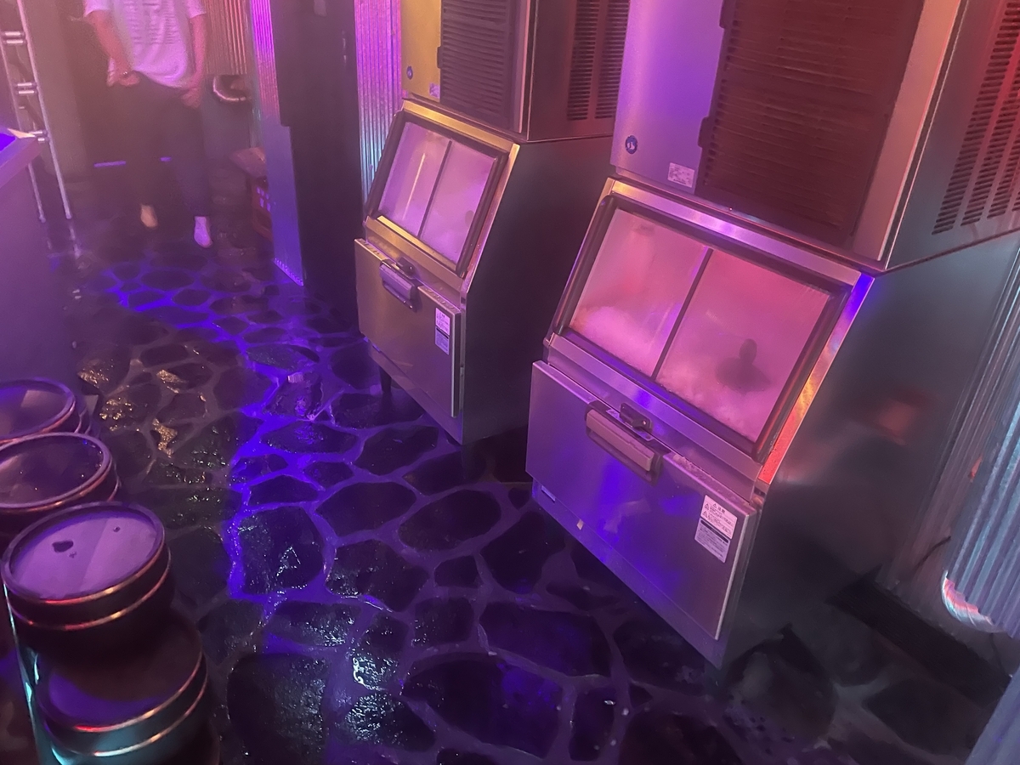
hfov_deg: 67.3
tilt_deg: -29.4
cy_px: 382
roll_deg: -3.1
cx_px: 510
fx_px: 766
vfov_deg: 53.1
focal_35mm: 26
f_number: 1.6
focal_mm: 4.2
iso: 1000
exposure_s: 1/17
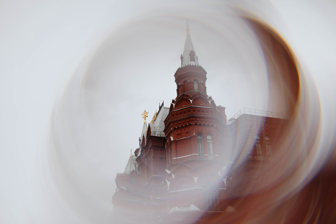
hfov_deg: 47.9
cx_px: 168
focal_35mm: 40
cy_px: 112
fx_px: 378
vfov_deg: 33.0
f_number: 1.8
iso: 100
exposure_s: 1/2500
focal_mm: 27
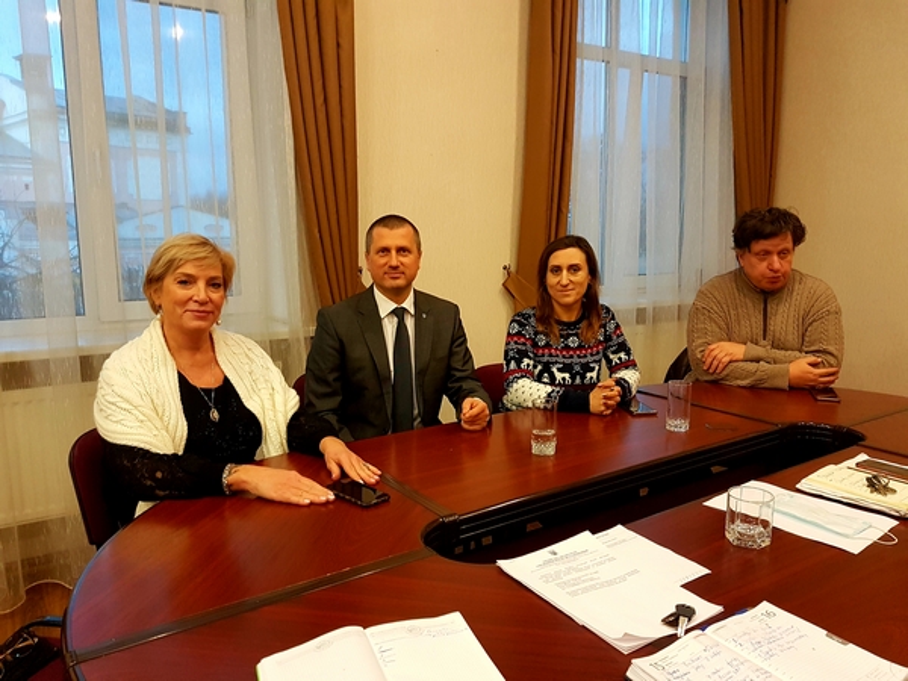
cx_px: 454
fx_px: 682
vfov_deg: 53.1
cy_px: 340
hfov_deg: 67.3
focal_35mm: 26
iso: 160
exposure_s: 1/25
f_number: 1.7
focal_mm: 4.2
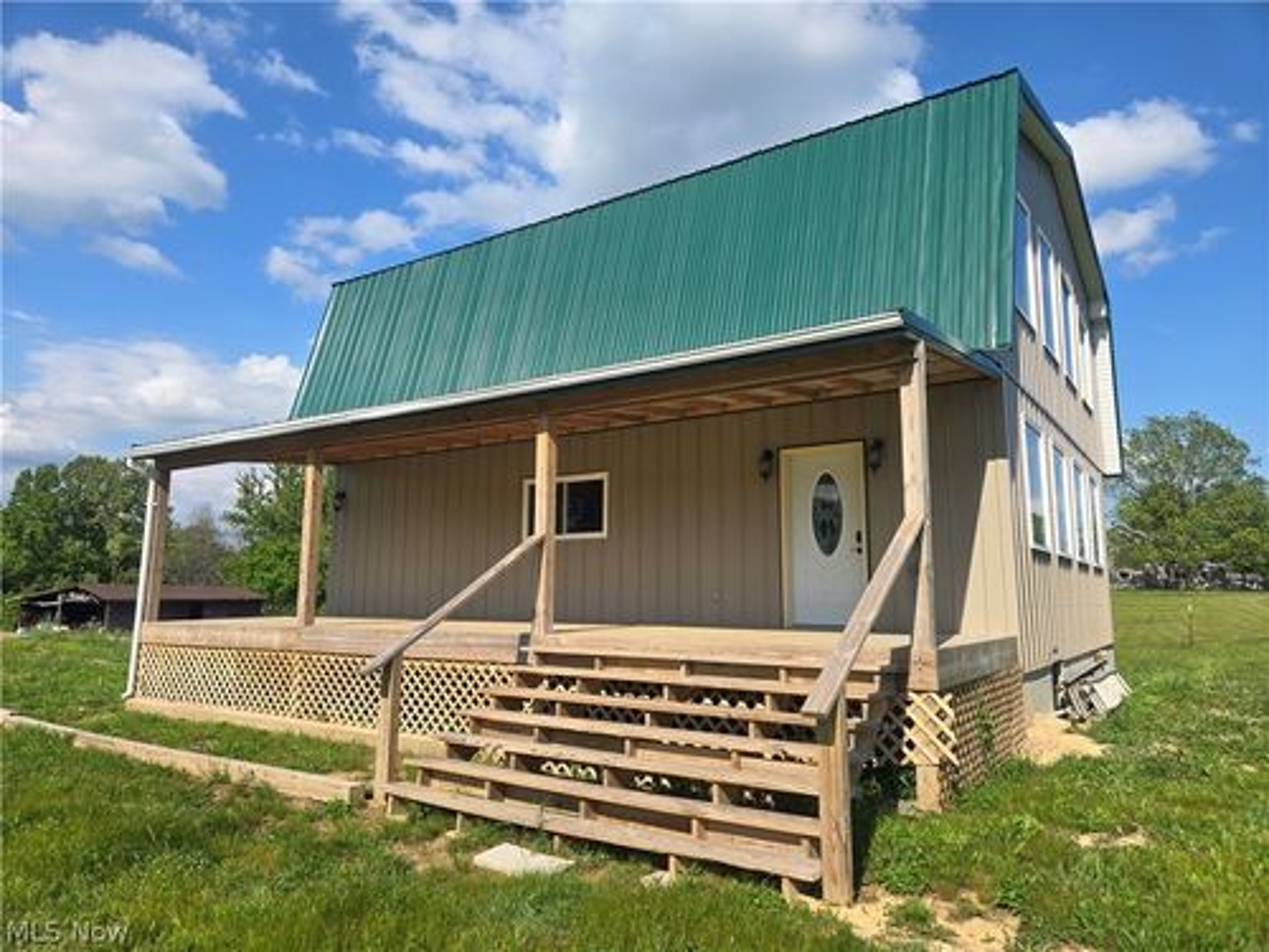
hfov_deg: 73.9
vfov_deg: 58.9
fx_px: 843
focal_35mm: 23
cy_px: 476
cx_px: 634
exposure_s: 1/1714
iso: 25
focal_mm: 5.4
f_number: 1.8
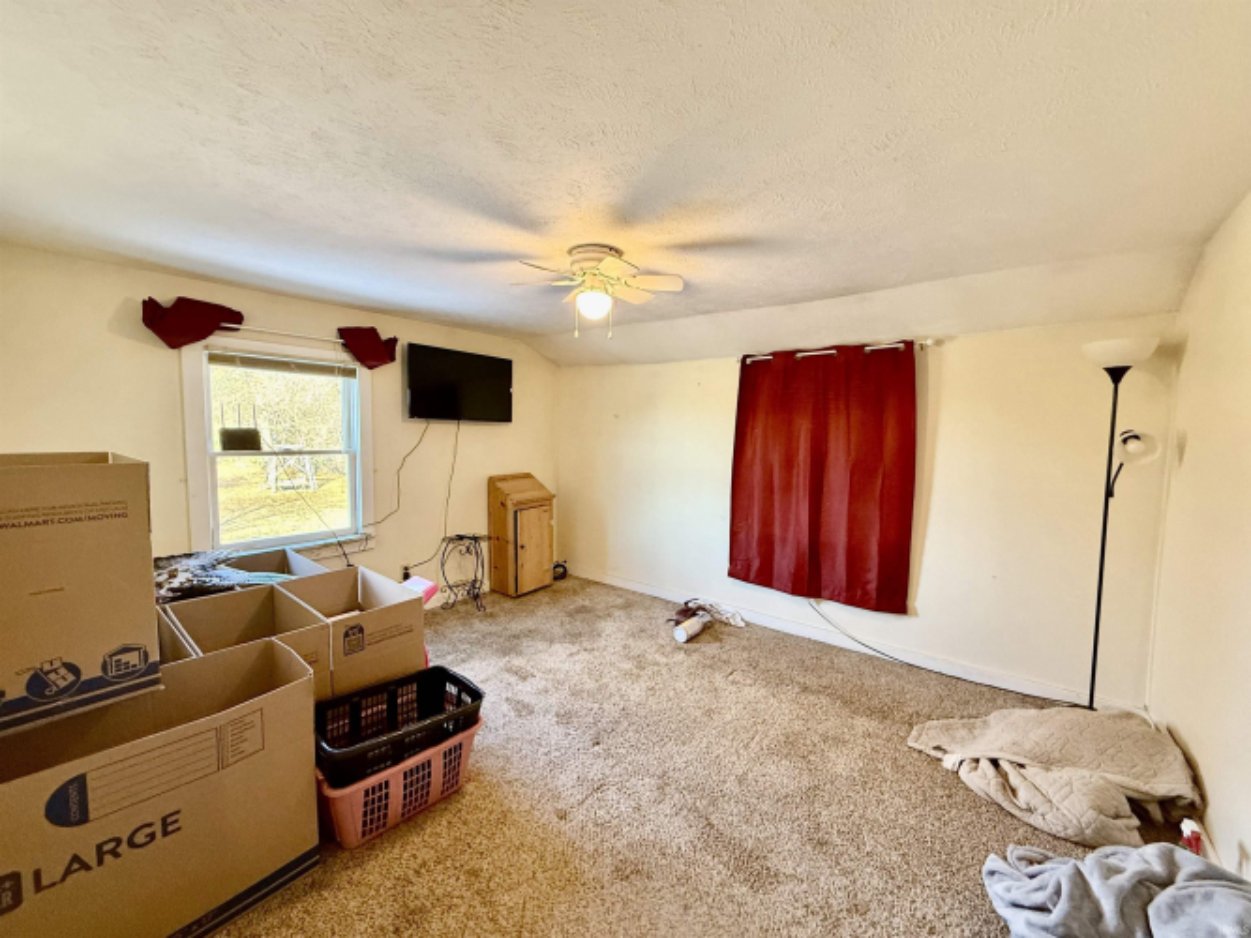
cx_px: 626
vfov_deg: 85.7
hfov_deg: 102.1
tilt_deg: -3.9
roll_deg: -1.7
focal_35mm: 14
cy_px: 469
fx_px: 506
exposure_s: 1/60
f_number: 2.2
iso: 400
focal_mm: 2.22
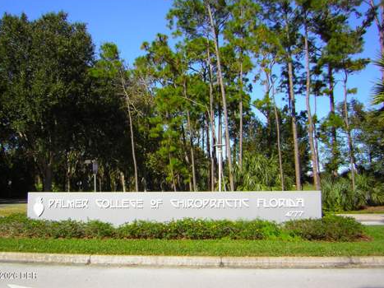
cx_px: 190
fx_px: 410
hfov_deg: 50.1
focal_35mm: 37
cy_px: 141
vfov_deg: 38.6
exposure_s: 1/294
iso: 50
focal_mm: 4.7
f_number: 5.2
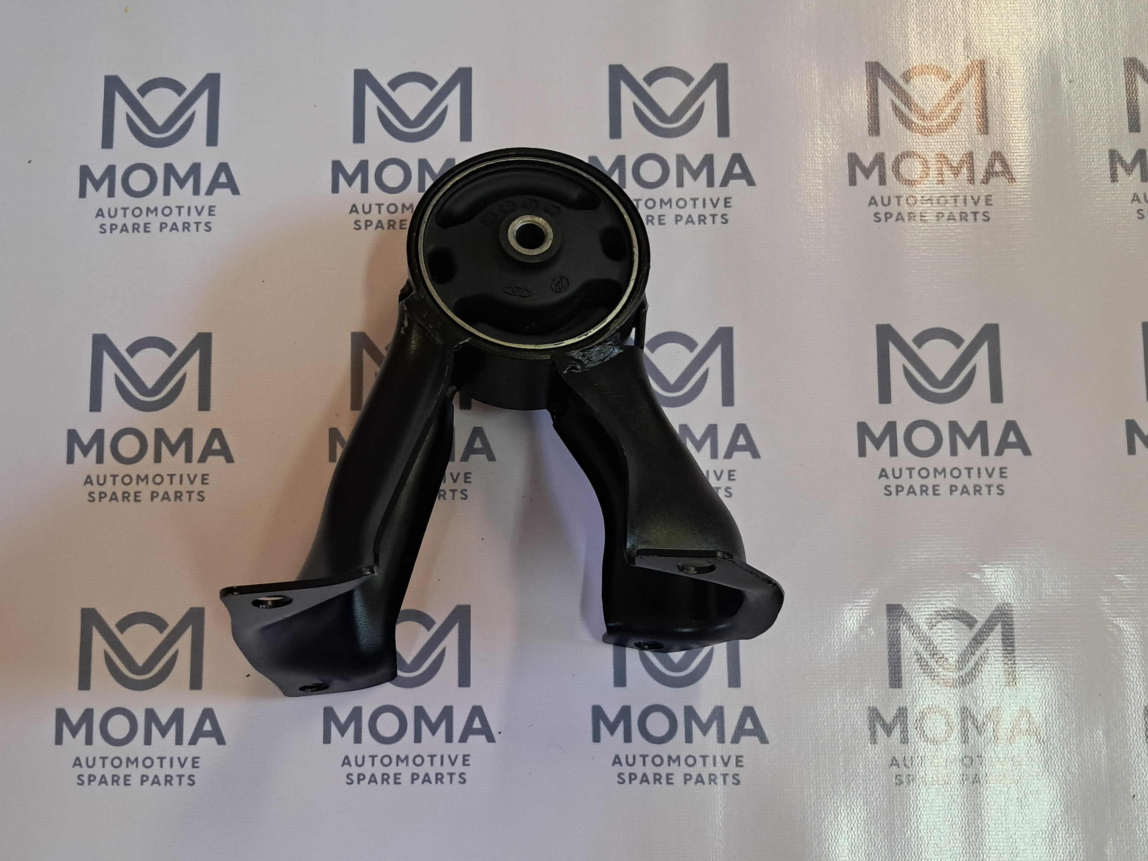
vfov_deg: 40.4
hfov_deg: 52.5
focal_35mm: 35
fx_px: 1161
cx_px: 509
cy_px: 544
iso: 400
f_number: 1.8
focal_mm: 4
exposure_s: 1/50
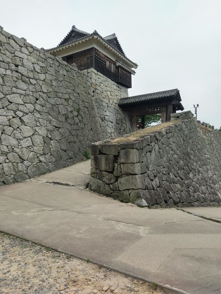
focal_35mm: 26
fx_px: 221
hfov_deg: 53.1
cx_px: 110
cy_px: 147
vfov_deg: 67.3
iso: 100
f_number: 1.8
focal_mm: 4.58
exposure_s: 1/1524
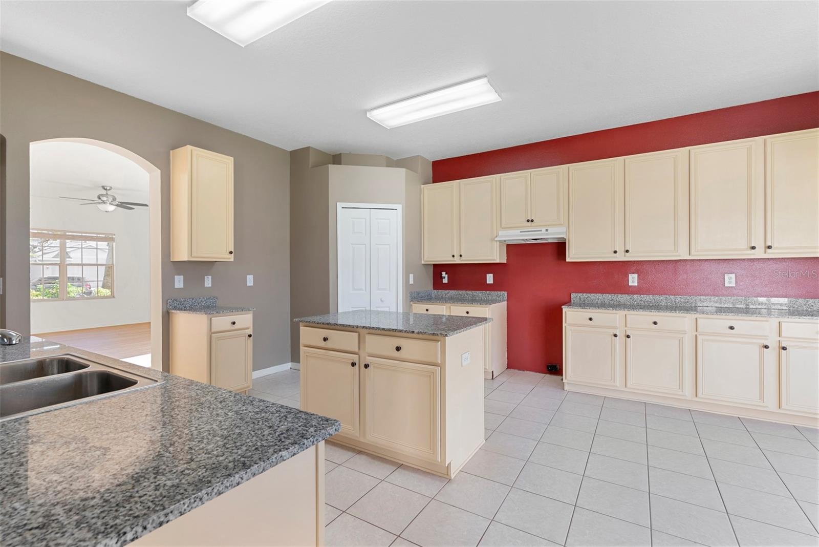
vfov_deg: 73.8
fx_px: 364
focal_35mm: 16
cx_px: 410
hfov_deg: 96.7
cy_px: 274
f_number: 9
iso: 250
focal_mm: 16
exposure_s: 1/8
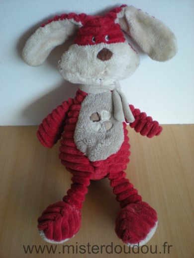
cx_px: 97
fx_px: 284
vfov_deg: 49.0
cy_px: 129
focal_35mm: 38
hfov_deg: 37.7
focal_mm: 6.3
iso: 200
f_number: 3.1
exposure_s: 1/59.2
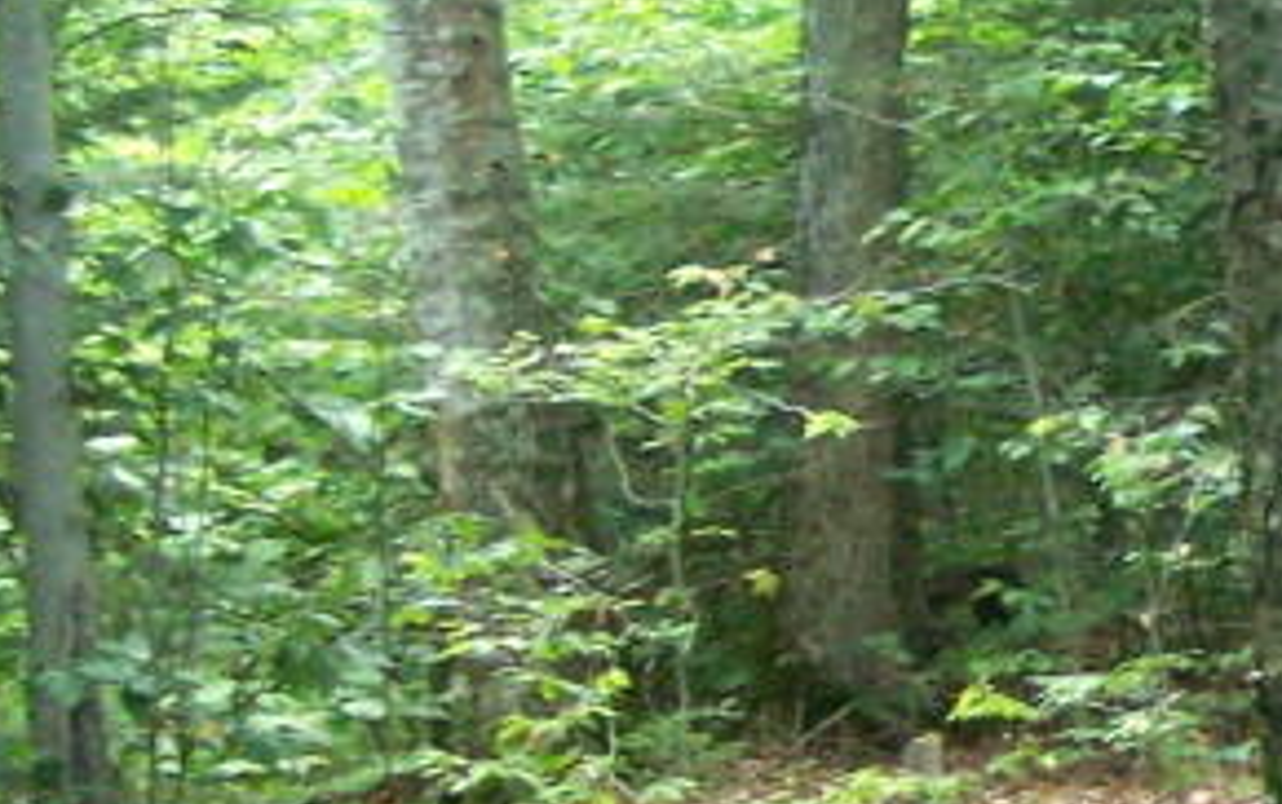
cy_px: 508
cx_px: 1817
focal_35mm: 142
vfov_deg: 9.3
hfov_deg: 13.9
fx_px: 4967
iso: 400
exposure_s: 1/60
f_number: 2.8
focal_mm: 6.3
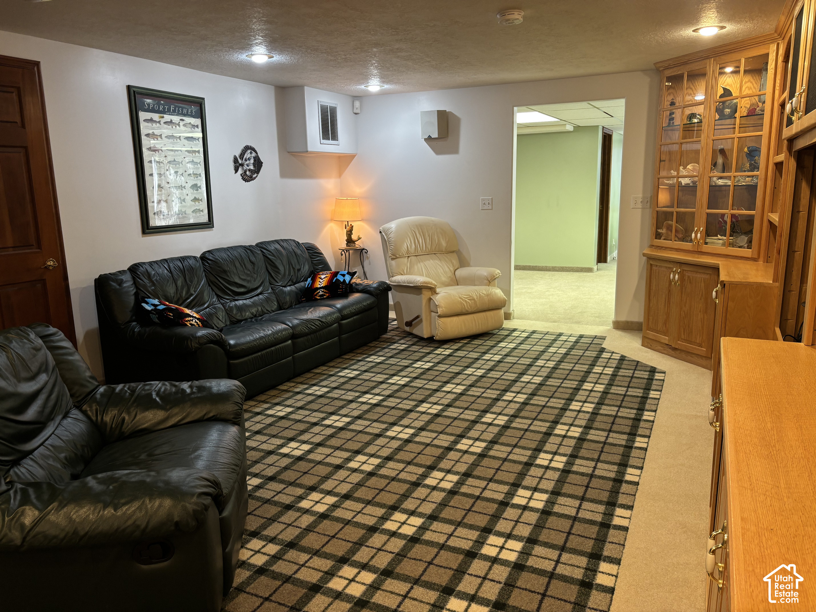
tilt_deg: -11.5
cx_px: 408
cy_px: 306
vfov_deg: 53.1
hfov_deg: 67.3
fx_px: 613
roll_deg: +0.7
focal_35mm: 26
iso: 80
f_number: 1.6
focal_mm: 5.96
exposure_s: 1/60
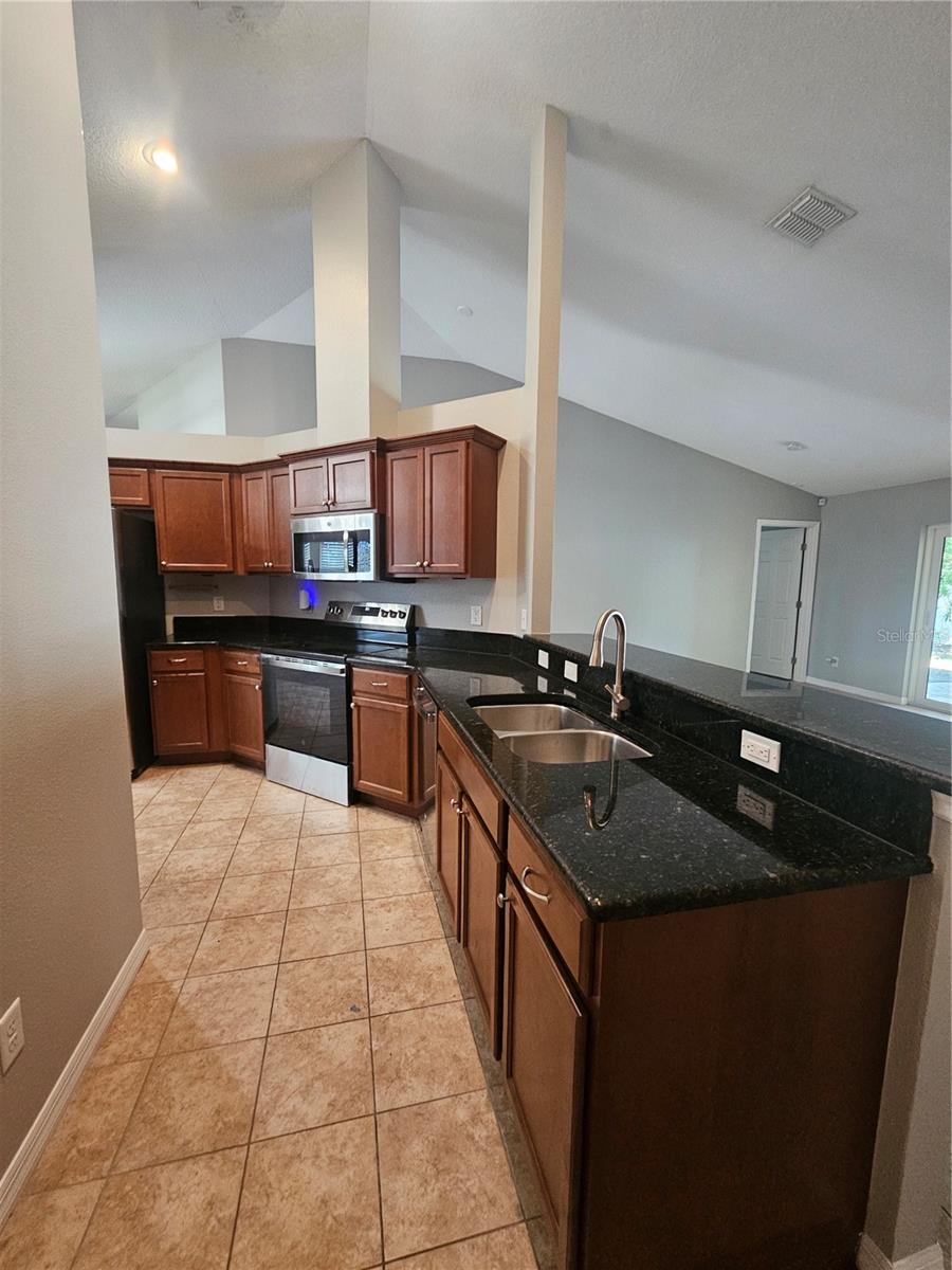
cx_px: 476
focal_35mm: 13
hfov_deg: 89.9
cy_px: 635
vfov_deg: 106.2
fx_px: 477
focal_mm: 2.2
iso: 500
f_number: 2.2
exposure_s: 1/30
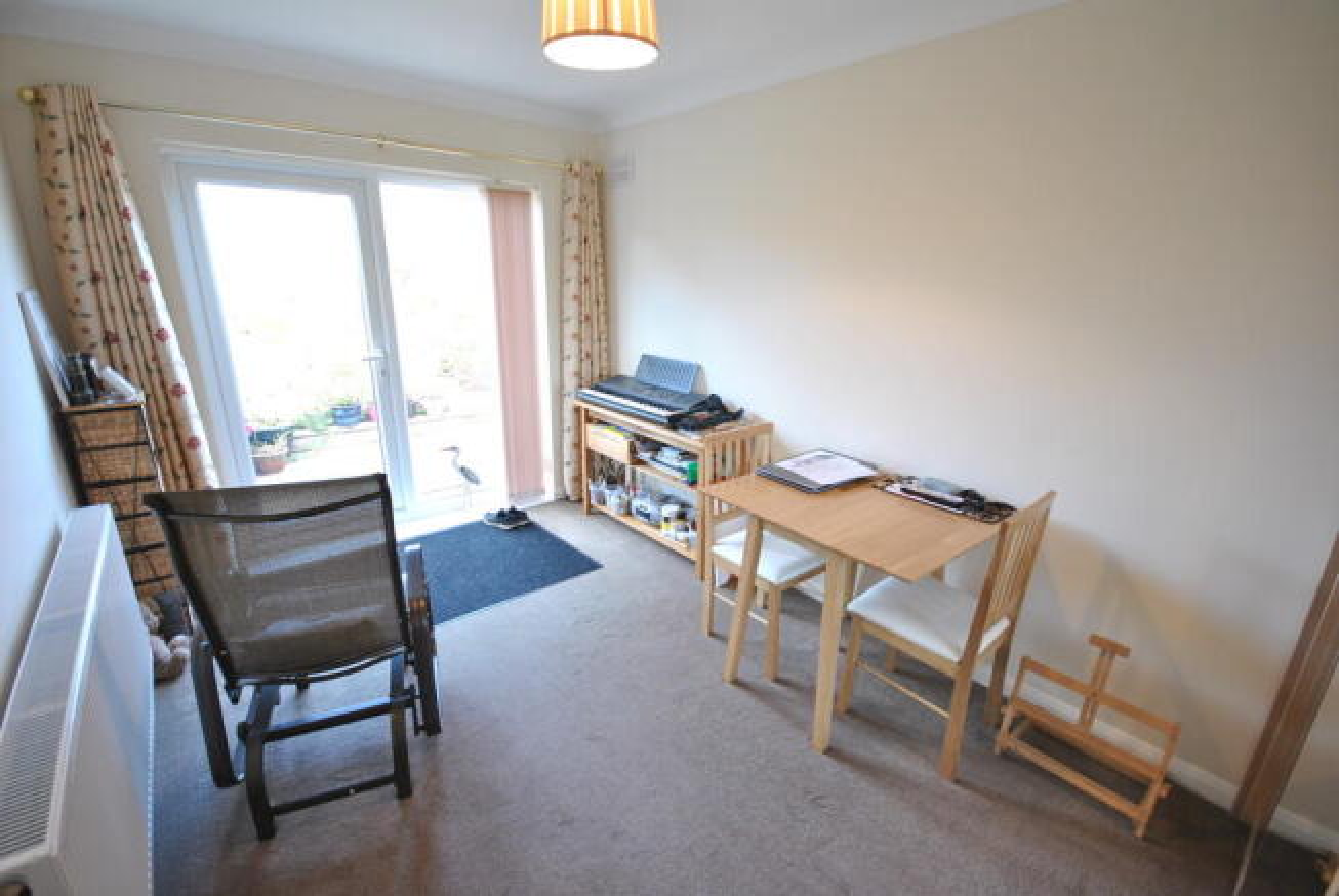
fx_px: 559
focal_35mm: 15
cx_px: 670
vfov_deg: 77.5
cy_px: 448
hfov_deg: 100.3
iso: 400
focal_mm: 10
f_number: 4
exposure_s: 1/20
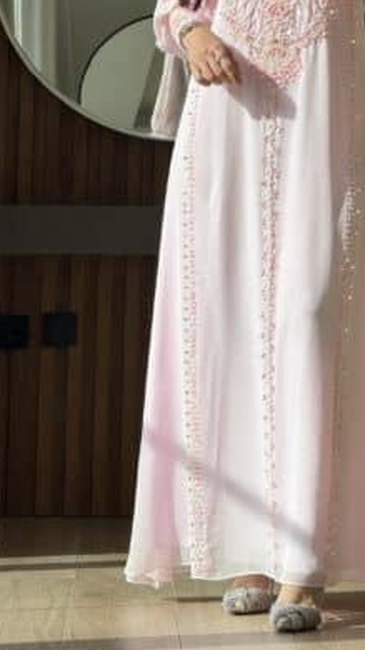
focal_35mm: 149
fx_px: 2567
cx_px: 275
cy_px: 252
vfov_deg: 14.4
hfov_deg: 8.1
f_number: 2.8
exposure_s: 1/625
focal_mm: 16.89
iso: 50
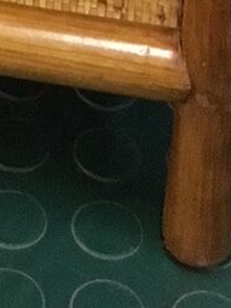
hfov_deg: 6.3
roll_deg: -1.5
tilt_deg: -23.3
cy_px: -773
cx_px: -242
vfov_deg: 7.2
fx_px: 2039
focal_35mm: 229
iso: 200
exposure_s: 1/25
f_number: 2.2
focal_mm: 4.15
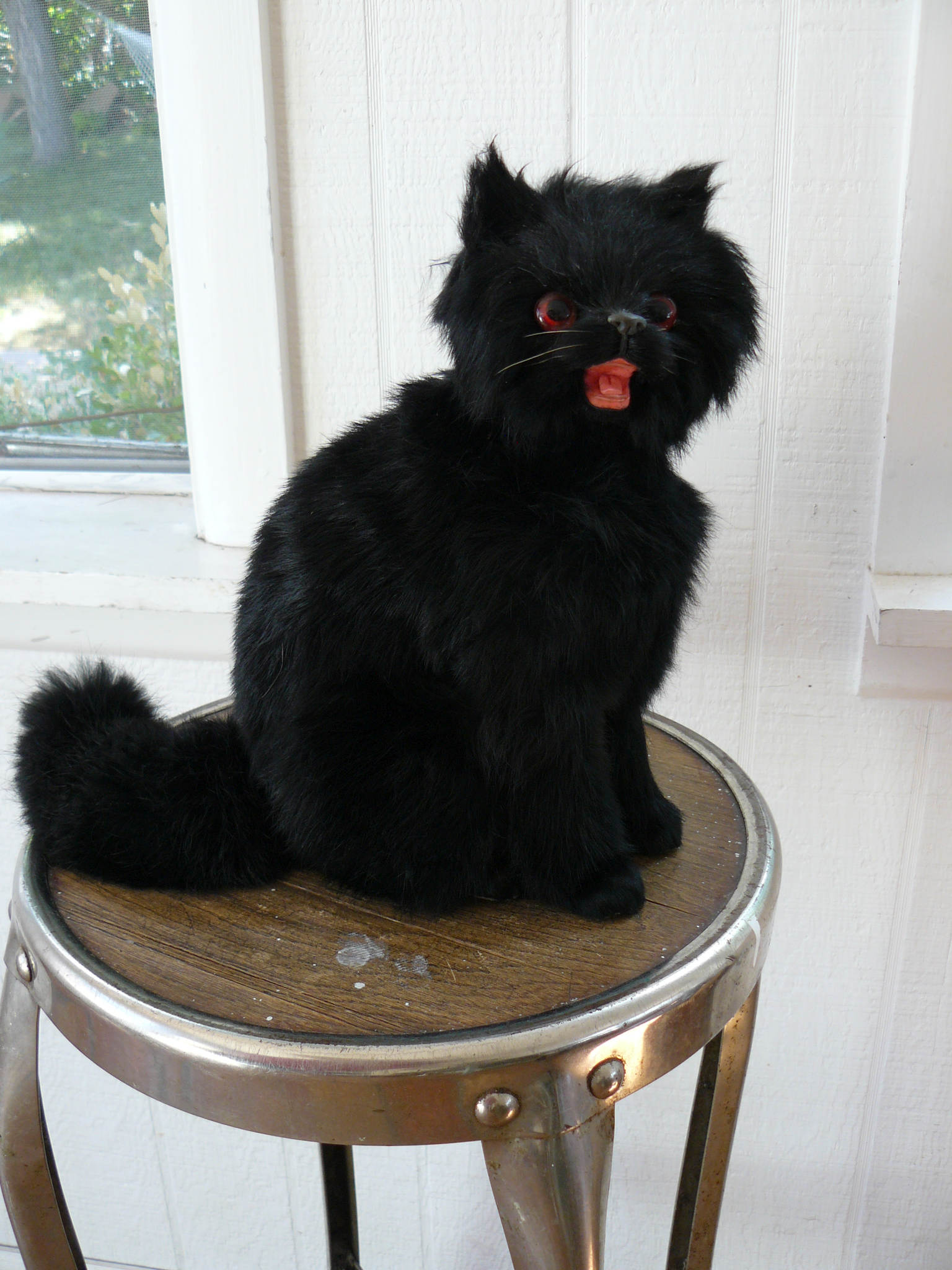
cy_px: 635
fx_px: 1320
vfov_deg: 51.4
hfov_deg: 39.7
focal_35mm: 36
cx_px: 476
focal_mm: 6
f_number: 2.8
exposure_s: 1/40
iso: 100
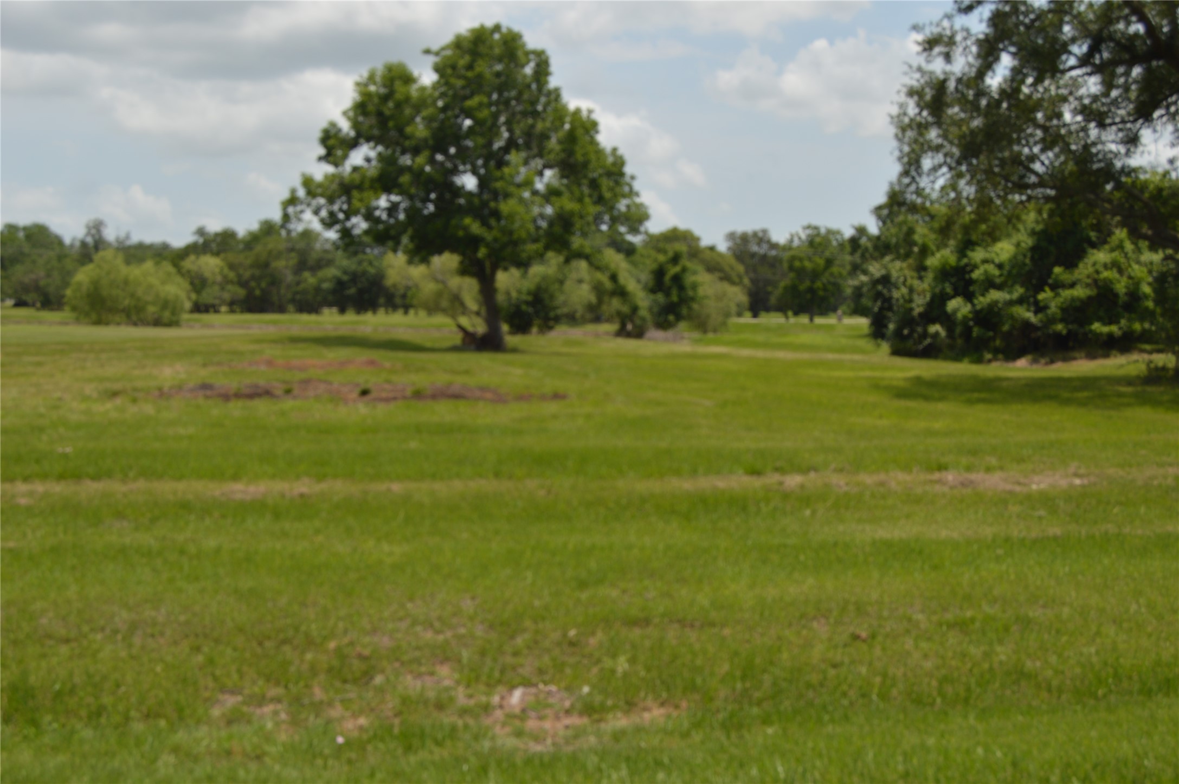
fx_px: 1571
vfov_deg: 28.0
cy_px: 392
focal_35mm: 48
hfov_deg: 41.1
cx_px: 590
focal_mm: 32
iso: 100
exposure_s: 1/320
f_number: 8
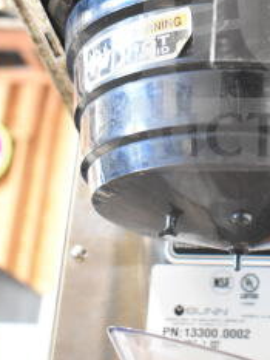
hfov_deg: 18.1
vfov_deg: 24.1
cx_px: 275
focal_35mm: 79
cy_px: 49
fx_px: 824
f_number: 3.8
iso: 5600
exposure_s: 1/30
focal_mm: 21
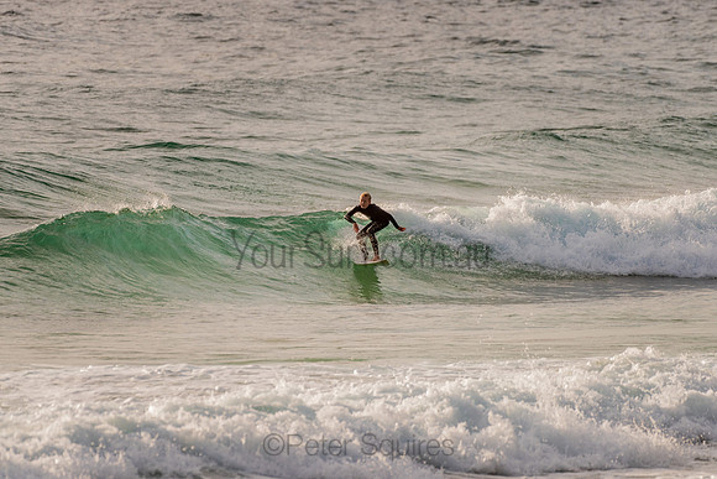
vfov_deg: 2.2
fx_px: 12209
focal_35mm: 613
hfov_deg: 3.4
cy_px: 232
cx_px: 350
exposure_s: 1/2000
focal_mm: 500
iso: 160
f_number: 5.6
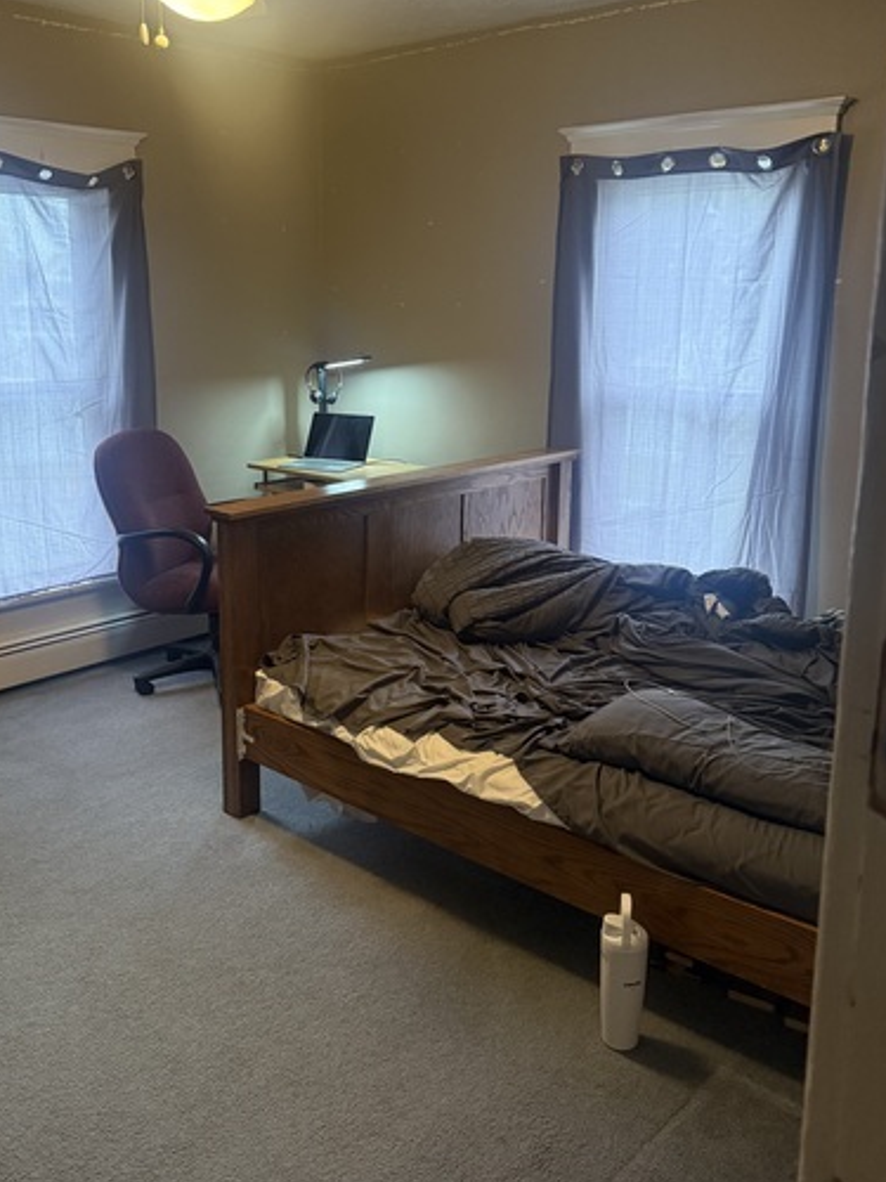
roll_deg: -1.7
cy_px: 509
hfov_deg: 44.1
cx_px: 390
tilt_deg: -12.0
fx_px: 1092
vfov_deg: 56.6
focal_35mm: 32
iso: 400
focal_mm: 6.76
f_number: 1.78
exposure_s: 1/60
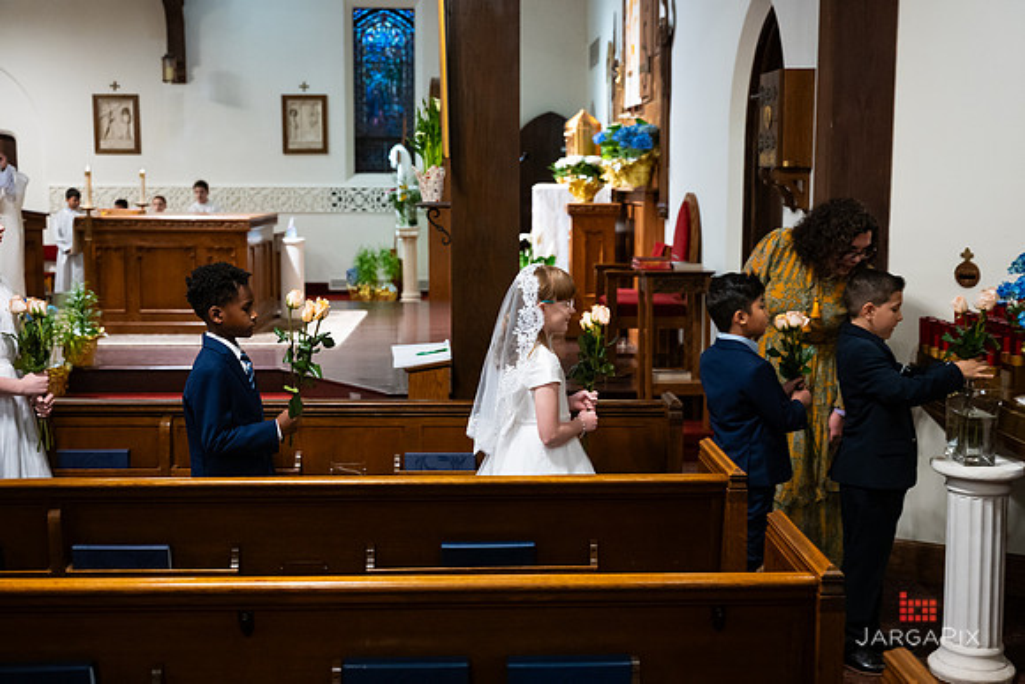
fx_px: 1170
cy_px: 342
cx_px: 512
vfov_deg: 32.6
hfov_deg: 47.3
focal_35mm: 41
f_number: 3.2
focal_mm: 39
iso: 3200
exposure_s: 1/160
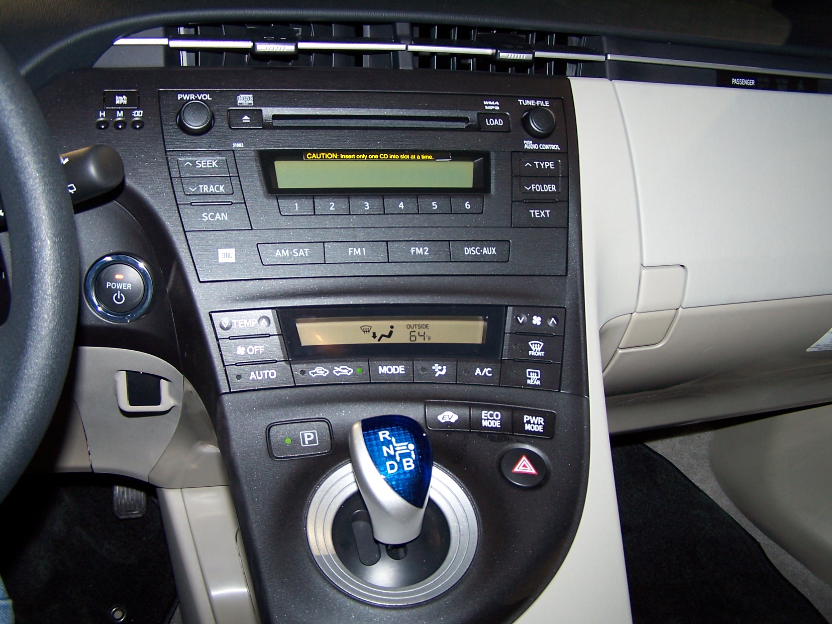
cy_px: 312
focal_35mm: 38
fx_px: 913
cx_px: 416
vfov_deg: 37.7
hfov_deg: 49.0
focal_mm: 6.3
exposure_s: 1/60
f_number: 2.8
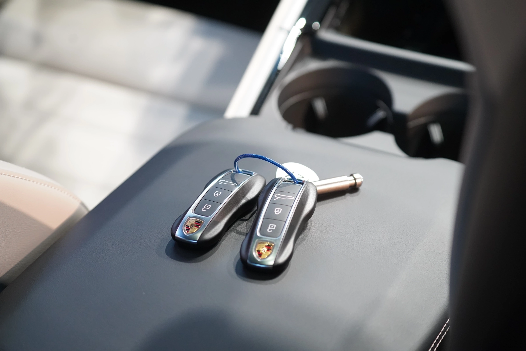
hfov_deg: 24.5
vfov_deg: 16.5
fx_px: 1213
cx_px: 263
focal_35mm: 83
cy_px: 176
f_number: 4
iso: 4000
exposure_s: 1/200
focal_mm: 83
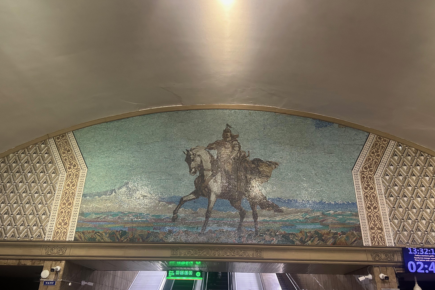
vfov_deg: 46.3
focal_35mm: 28
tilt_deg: +24.4
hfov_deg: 65.5
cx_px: 213
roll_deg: -0.8
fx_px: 338
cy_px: 160
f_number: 1.5
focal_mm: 5.7
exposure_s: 1/50
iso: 500
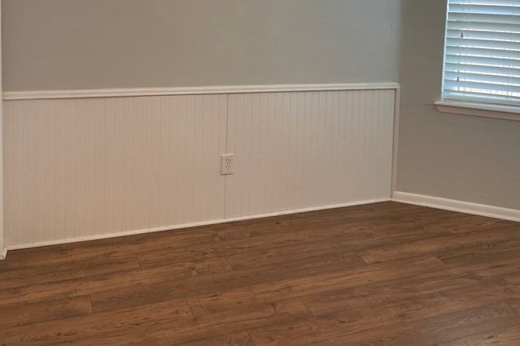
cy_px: 56
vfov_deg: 30.2
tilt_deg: -6.9
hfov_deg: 45.0
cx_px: 332
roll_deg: -2.0
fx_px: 621
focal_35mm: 43
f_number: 1.6
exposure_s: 1/120
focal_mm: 4.2
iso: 40
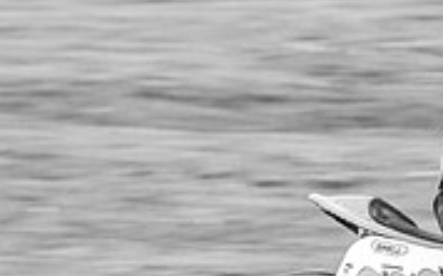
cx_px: 706
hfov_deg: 2.2
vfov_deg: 1.4
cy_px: 298
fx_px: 11366
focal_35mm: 942
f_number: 8
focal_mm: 200
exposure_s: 1/200
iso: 200
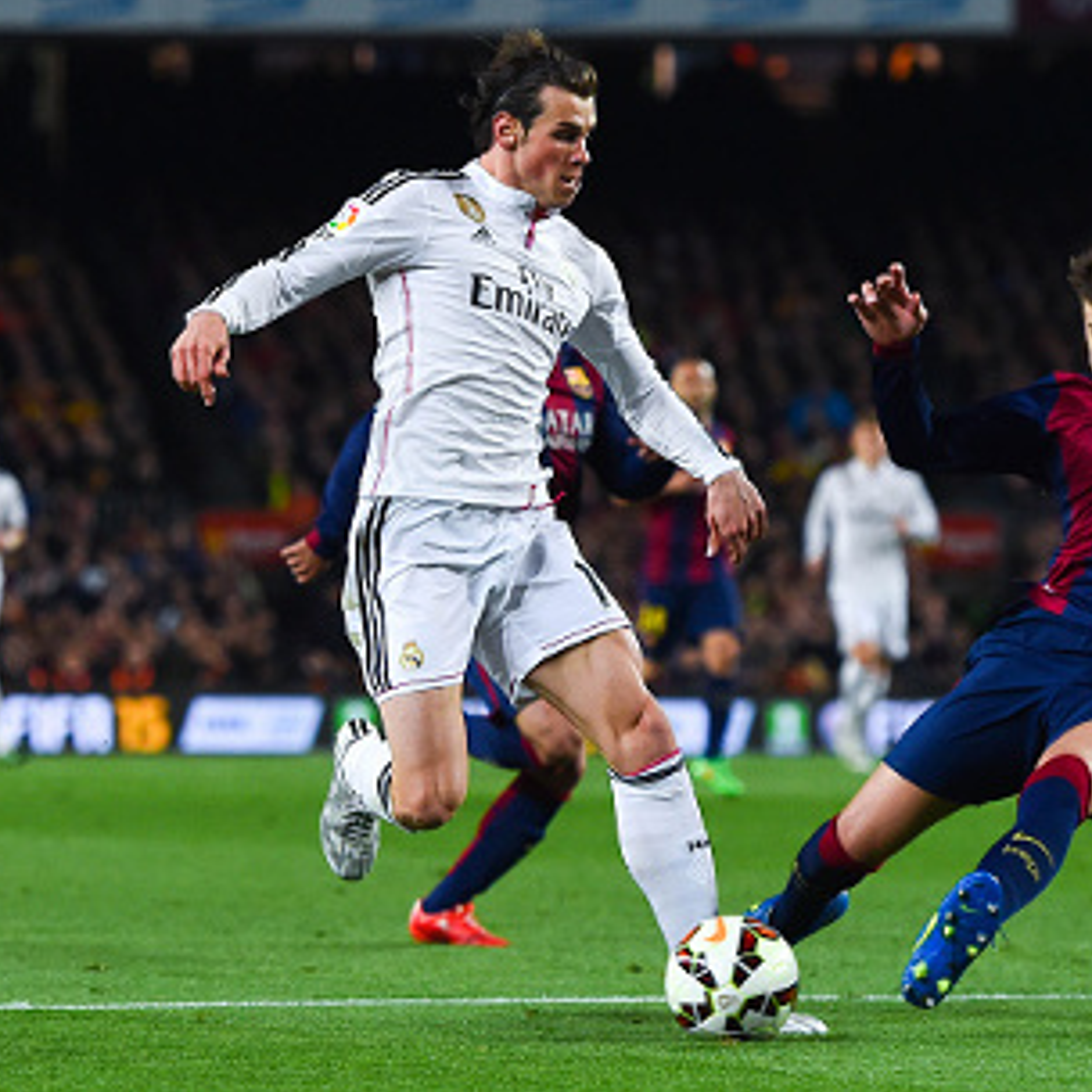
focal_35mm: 193
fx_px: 6888
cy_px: 546
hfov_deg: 9.1
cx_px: 772
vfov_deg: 9.1
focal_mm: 150
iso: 2500
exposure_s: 1/1600
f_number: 3.5
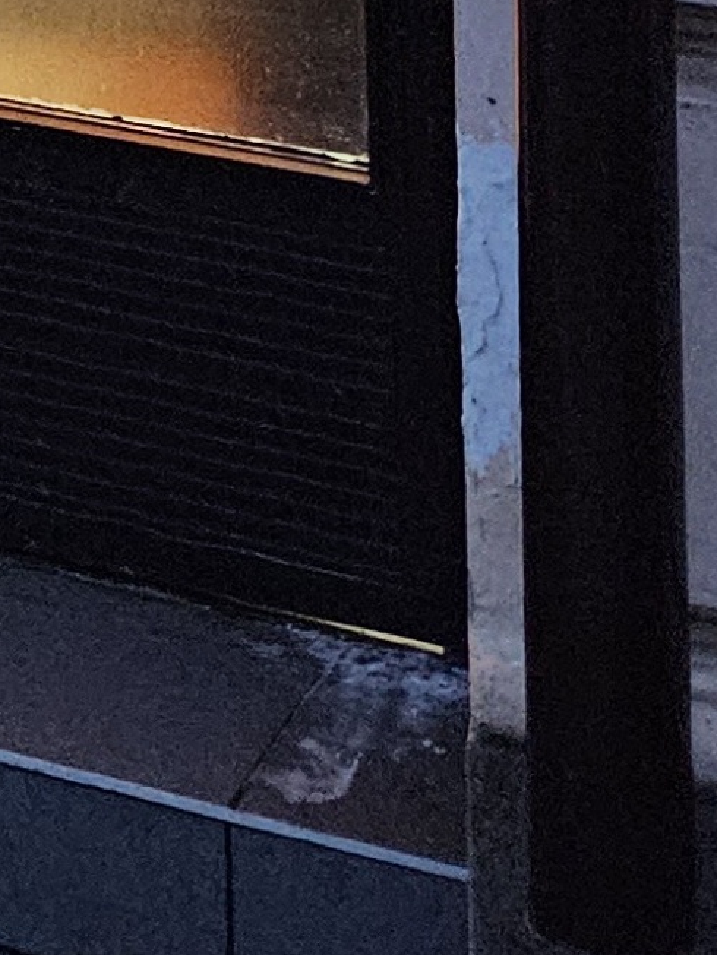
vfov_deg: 12.8
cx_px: -993
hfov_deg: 10.3
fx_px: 3451
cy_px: -1204
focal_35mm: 125
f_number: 1.8
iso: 800
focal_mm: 5.4
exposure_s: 1/101
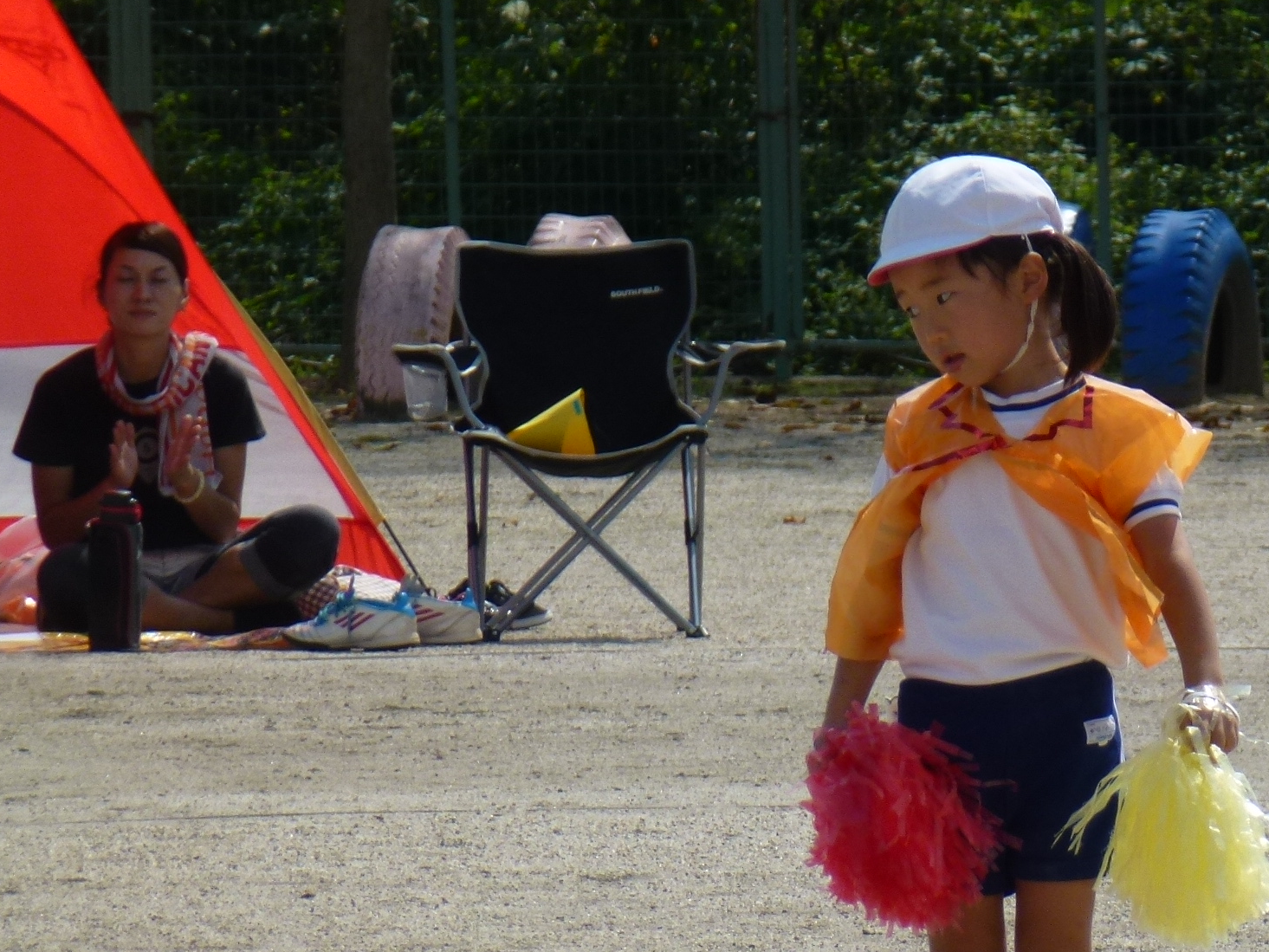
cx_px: 1041
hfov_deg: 3.0
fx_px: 24600
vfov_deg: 2.2
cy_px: 659
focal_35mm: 671
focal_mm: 68.8
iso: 100
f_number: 5.9
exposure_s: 1/800
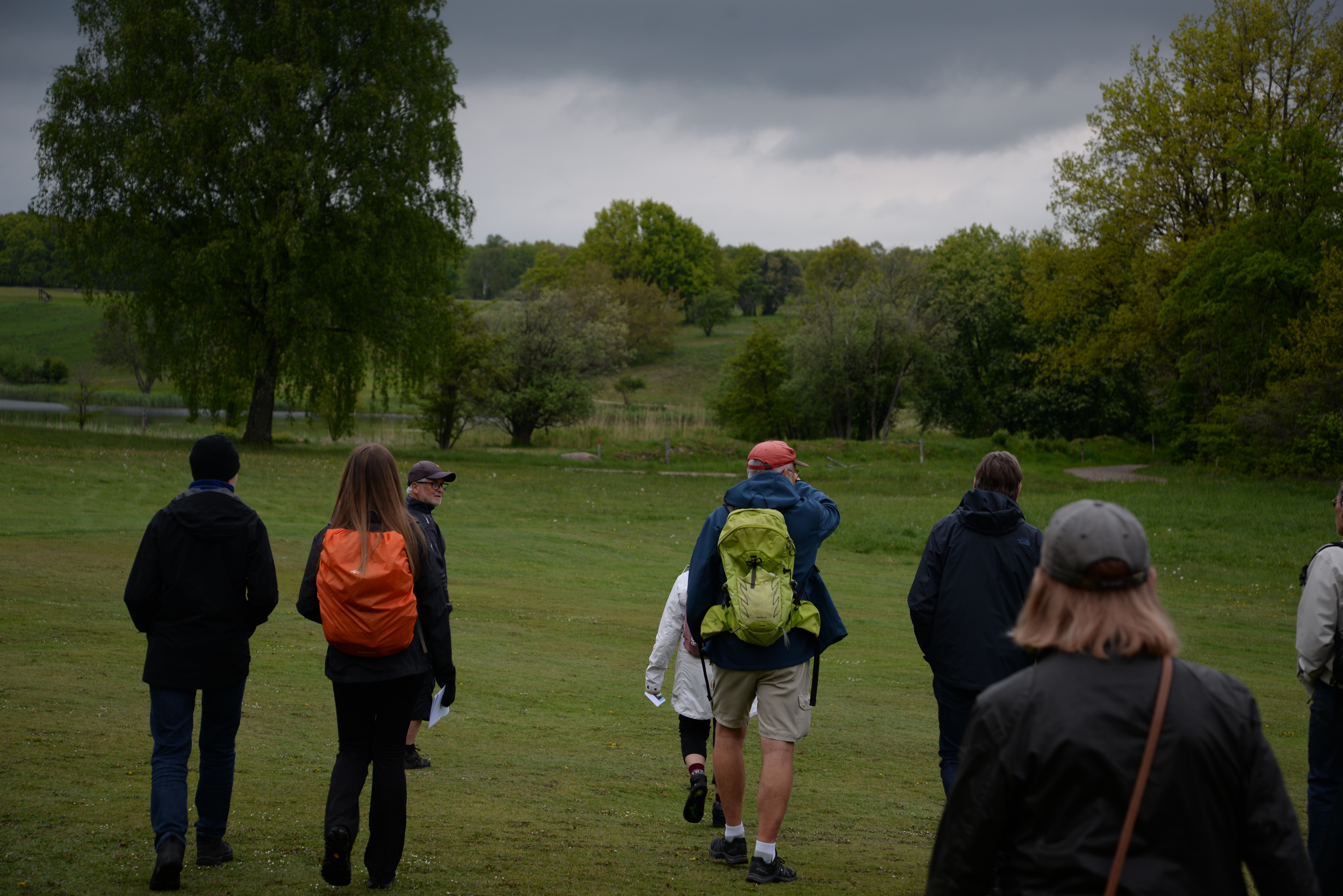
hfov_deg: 28.1
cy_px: 448
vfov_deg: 18.9
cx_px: 672
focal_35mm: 72
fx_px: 2687
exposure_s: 1/100
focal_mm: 72
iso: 160
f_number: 5.6
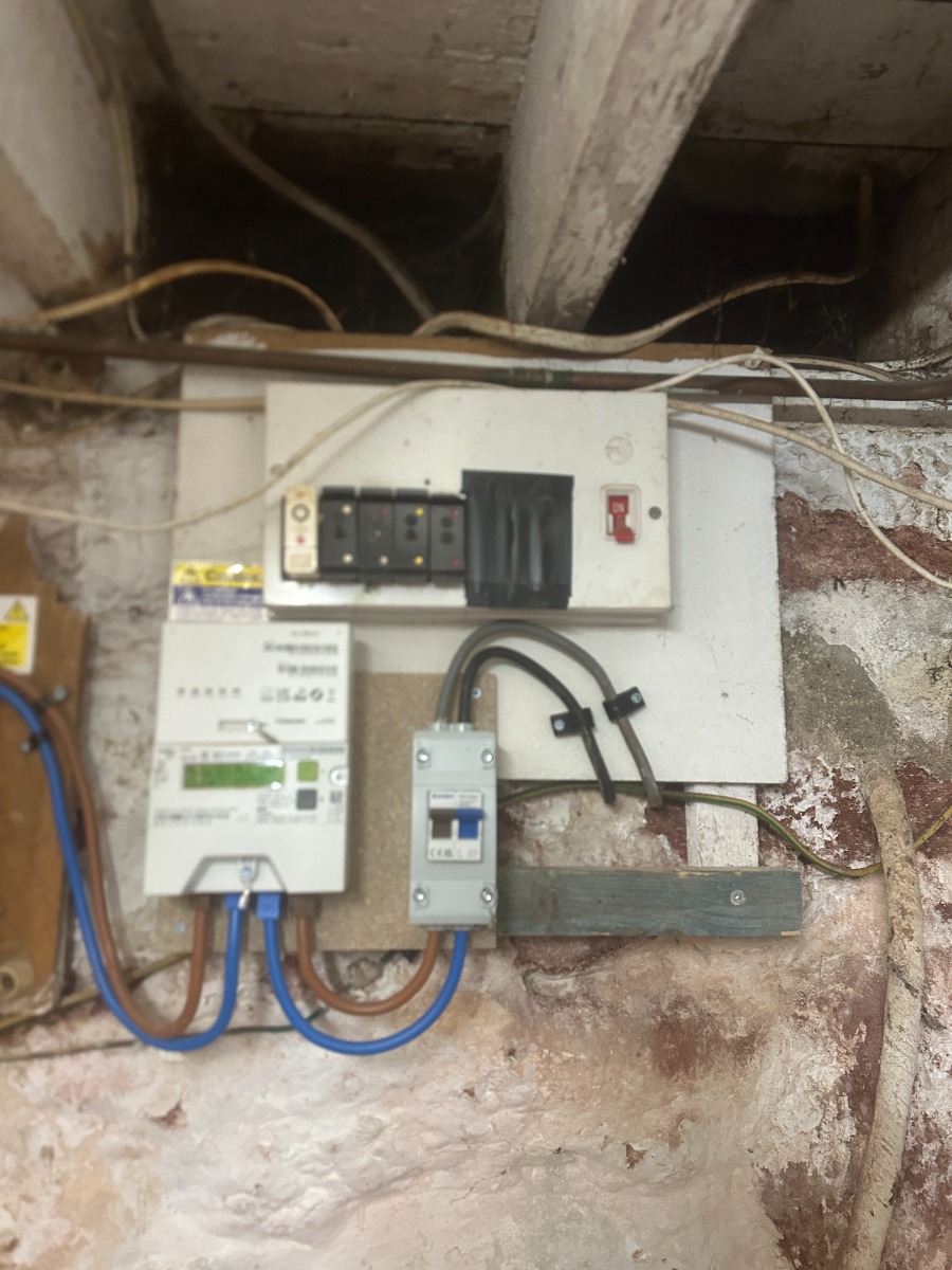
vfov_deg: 71.6
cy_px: 635
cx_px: 476
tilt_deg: +7.5
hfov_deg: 56.8
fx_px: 880
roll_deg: -0.5
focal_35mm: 24
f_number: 1.78
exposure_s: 1/50
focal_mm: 6.86
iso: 400
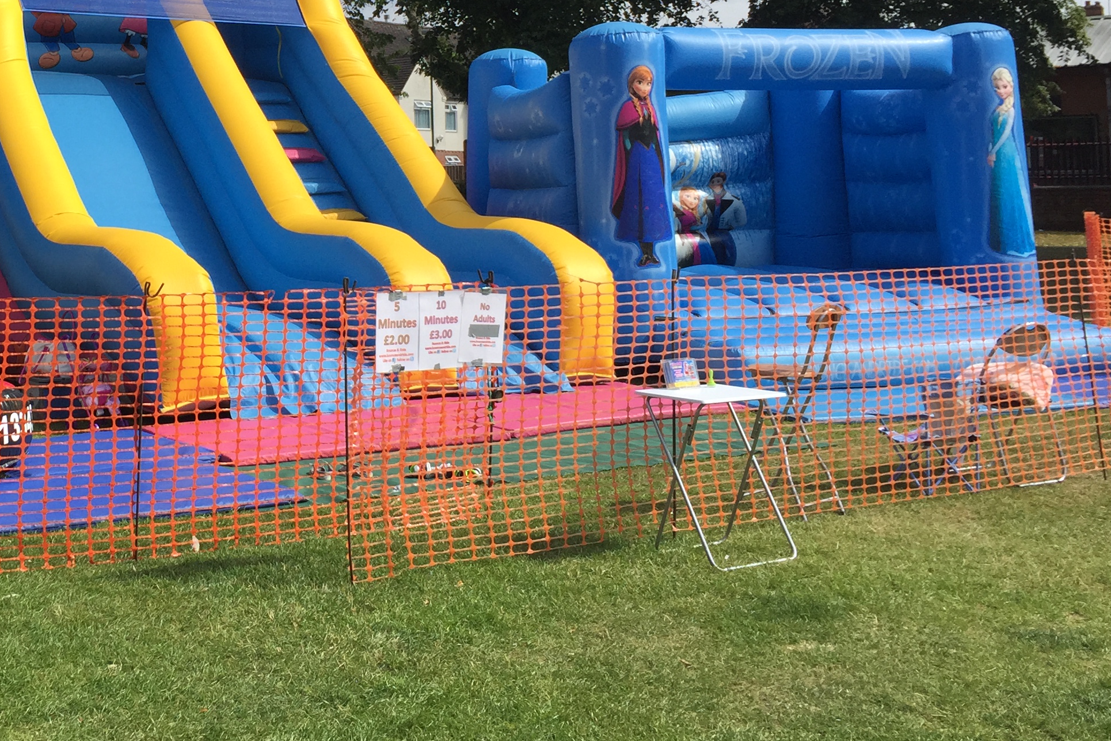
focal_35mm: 51
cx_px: 243
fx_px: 1574
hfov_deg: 37.7
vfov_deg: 25.9
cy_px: 113
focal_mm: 4.15
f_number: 2.2
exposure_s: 1/1799
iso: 32
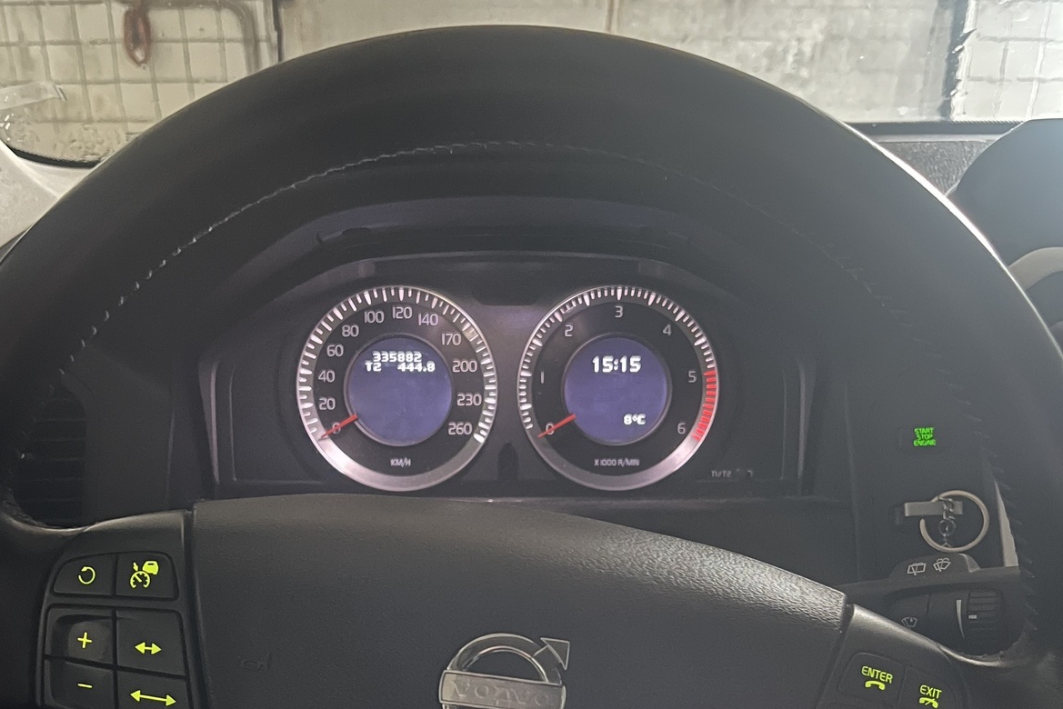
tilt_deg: -29.9
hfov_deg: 51.9
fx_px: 1093
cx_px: 518
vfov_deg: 34.0
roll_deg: +1.0
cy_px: 635
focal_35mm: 37
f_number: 1.6
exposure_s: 1/9
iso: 1250
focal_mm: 5.1
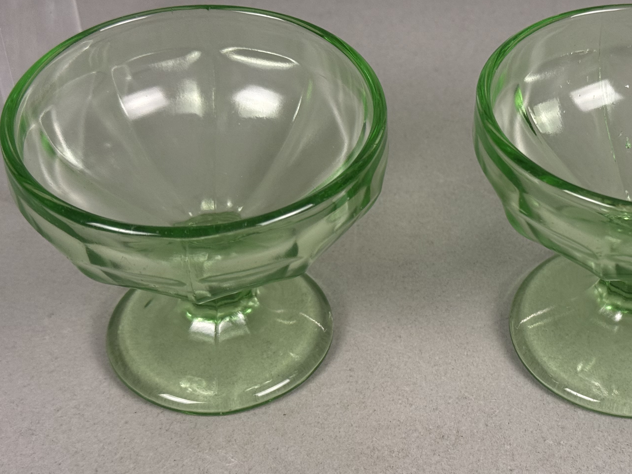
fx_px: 1388
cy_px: 272
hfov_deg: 25.4
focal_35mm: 76
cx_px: 459
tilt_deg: -41.4
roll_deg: -1.9
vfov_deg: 19.4
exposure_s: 1/60
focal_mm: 6.76
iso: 50
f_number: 1.78
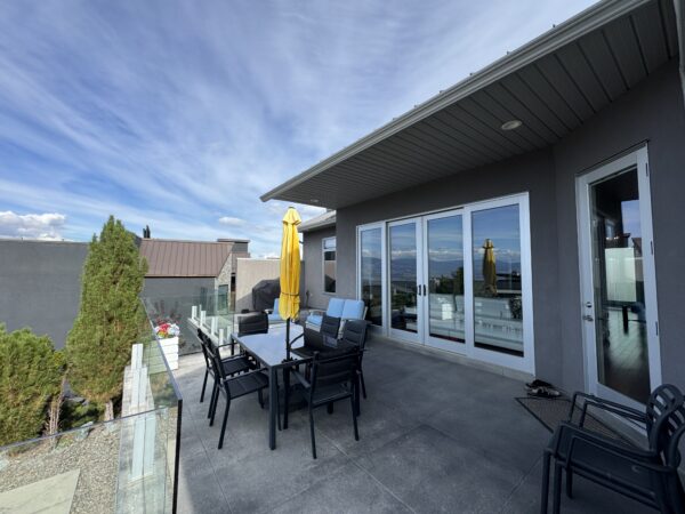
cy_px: 257
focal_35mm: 14
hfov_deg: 102.1
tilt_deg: +3.4
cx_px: 342
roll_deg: -0.3
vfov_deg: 85.7
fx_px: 277
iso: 50
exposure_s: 1/1236
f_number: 2.2
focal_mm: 2.22
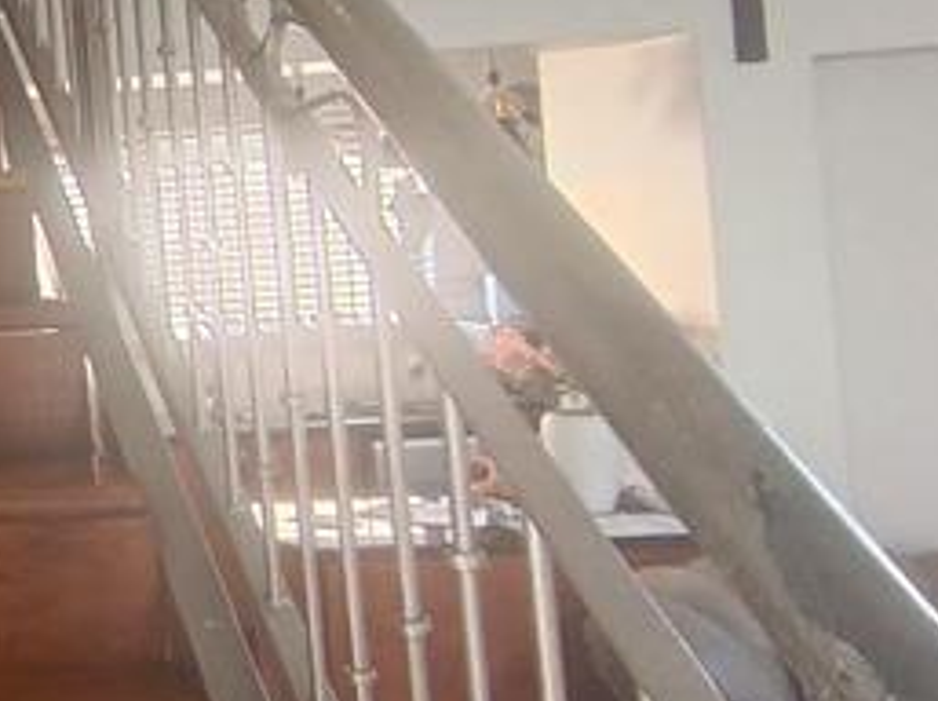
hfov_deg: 27.7
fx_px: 1434
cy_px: 237
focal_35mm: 53
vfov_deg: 27.3
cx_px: -380
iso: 571
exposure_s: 1/50
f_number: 2.2
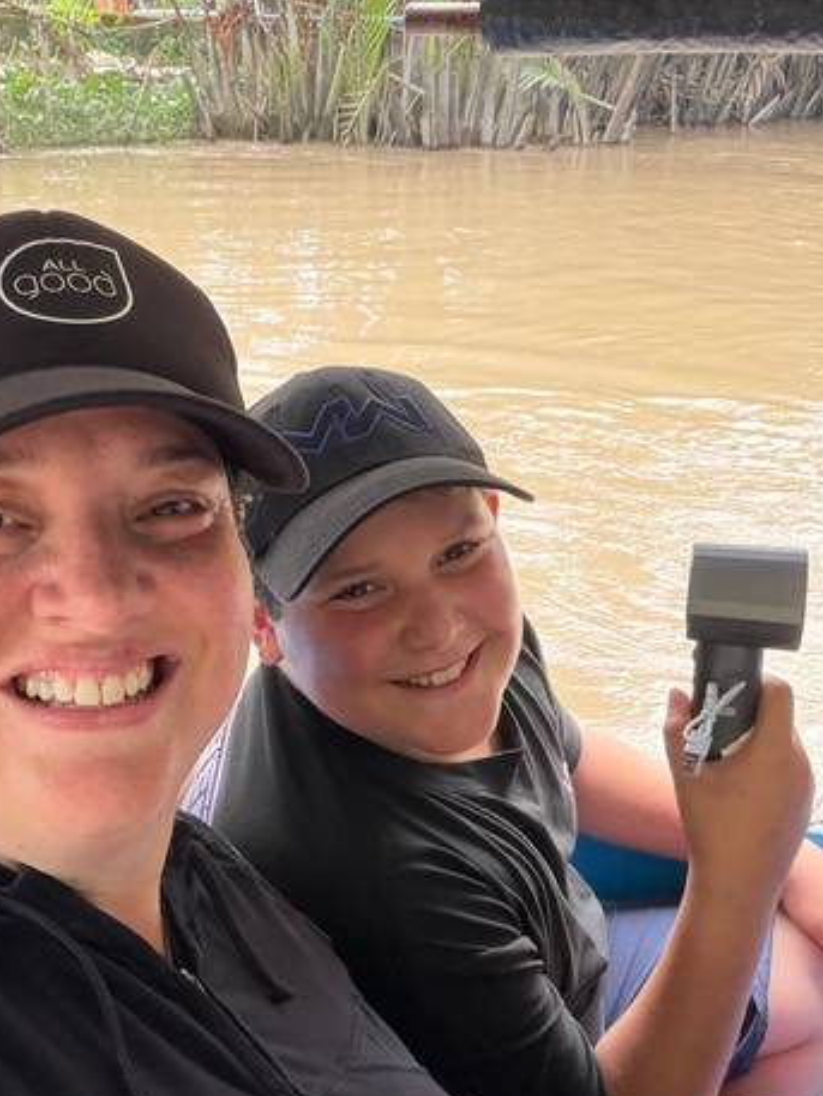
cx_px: 367
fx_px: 1331
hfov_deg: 34.3
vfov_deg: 44.8
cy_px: 554
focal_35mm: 42
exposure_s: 1/60
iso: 125
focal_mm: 2.71
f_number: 1.9
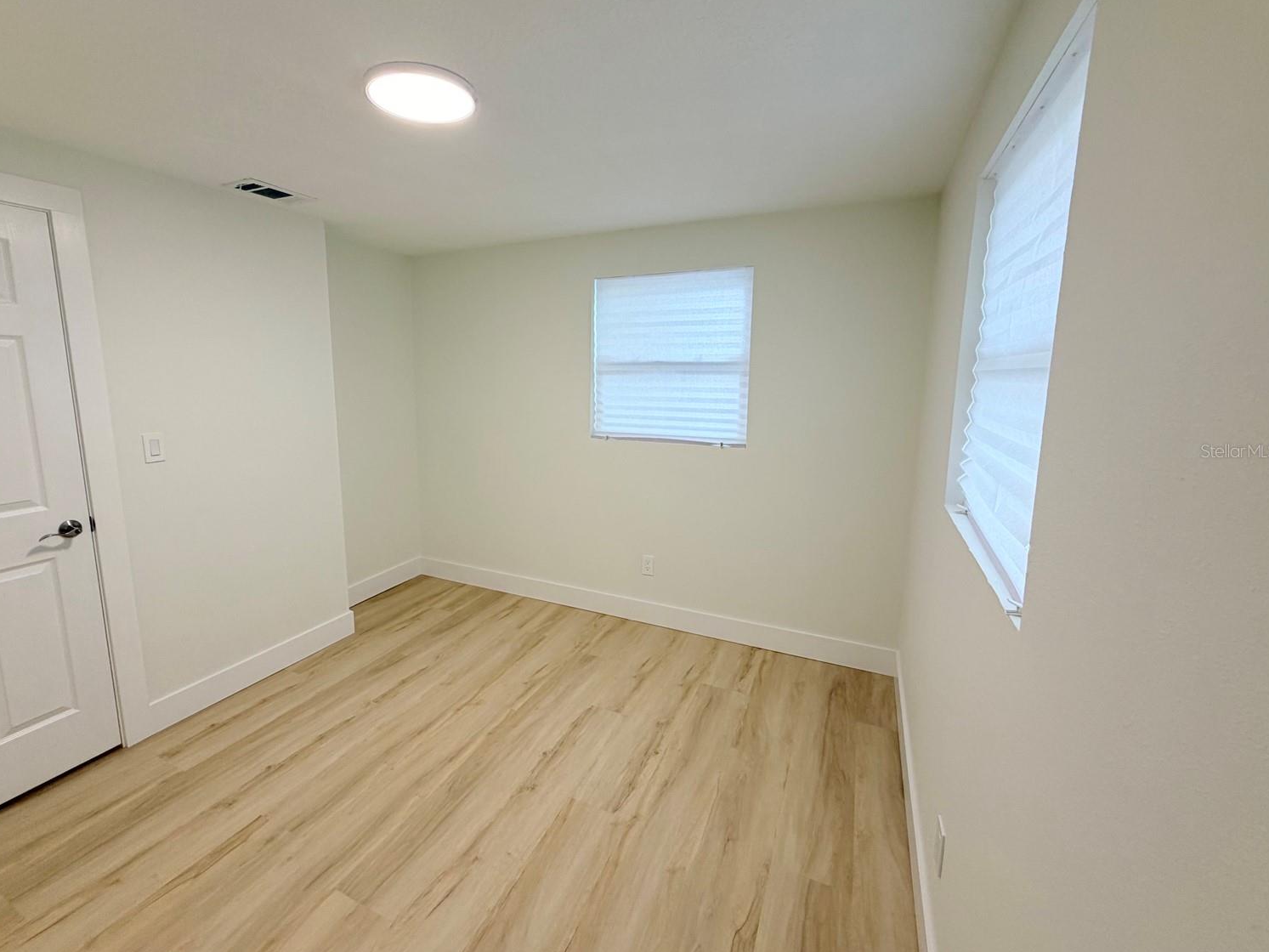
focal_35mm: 15
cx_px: 601
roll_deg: +0.4
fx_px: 550
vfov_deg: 81.7
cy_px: 450
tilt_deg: -7.7
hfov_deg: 98.1
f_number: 2.2
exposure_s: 1/120
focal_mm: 2.22
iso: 160
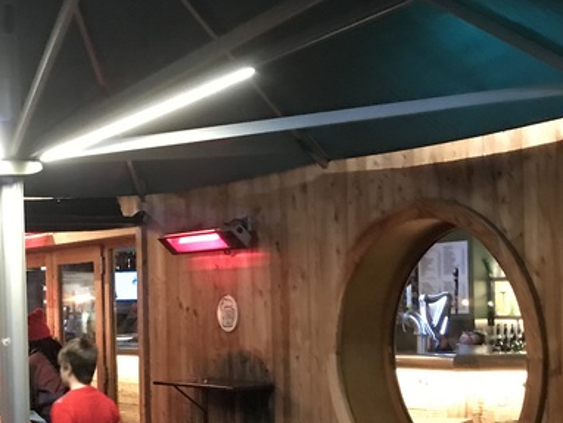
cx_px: 164
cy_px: 335
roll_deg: -0.5
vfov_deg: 19.5
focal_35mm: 75
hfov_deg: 25.8
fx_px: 1221
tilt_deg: +1.5
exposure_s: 1/5
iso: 80
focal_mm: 3.99
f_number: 1.8
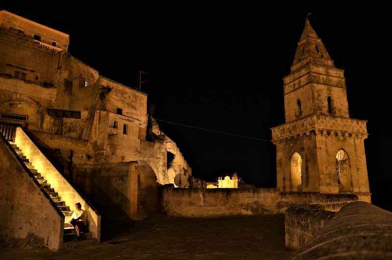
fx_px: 293
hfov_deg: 67.5
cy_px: 130
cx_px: 196
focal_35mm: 27
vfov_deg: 47.7
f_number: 4
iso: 800
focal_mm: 18
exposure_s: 1
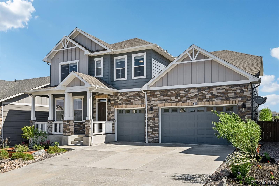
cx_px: 140
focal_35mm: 30
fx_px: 232
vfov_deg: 43.6
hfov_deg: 61.9
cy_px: 93
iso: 64
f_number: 10
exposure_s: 1/80
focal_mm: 30
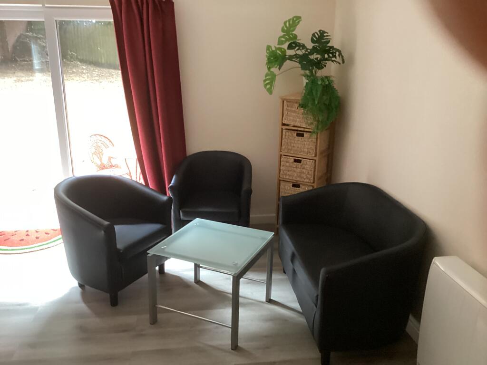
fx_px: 436
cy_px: 182
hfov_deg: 58.4
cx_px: 244
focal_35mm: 31
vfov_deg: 45.4
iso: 320
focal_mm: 3.3
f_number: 2.4
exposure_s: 1/25
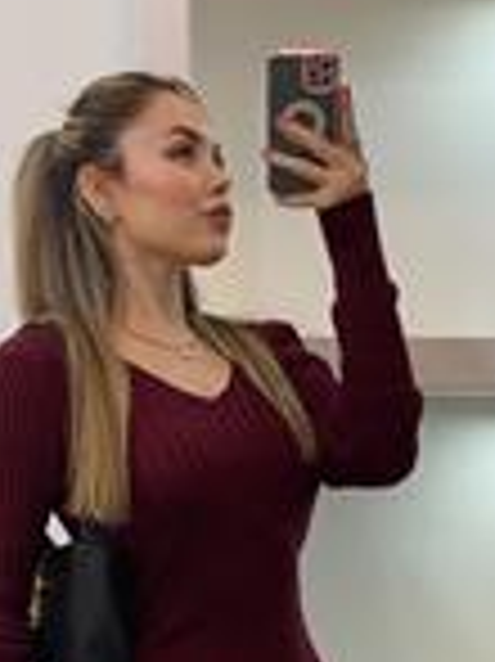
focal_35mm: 146
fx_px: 2788
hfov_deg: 10.1
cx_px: 256
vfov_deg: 13.2
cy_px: 786
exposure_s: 1/100
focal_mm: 6
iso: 80
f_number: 2
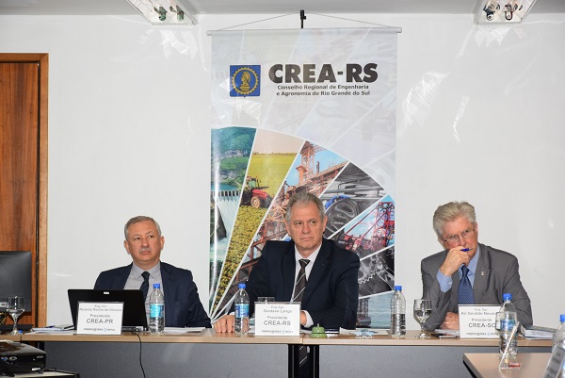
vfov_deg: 15.2
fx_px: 1413
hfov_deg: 22.6
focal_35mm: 90
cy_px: 189
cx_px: 282
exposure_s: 1/100
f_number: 5
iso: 800
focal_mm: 60
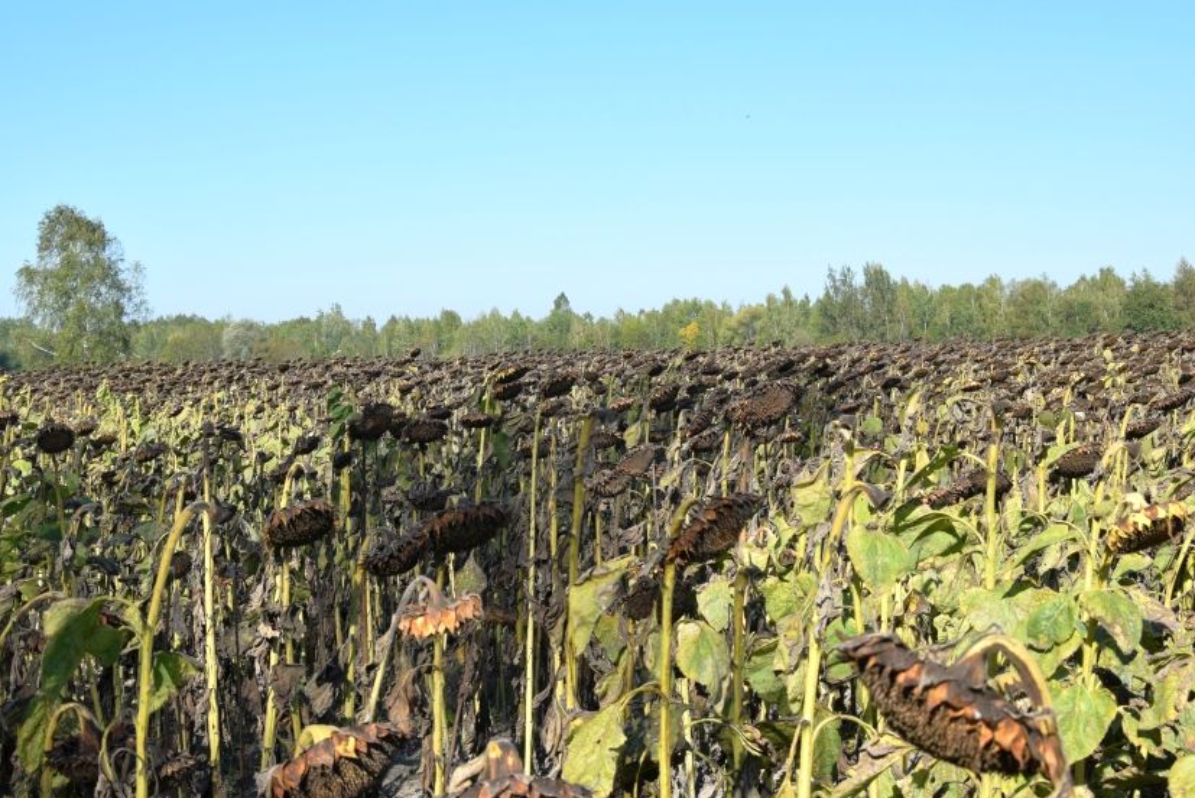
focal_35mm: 52
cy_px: 419
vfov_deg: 26.0
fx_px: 1727
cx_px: 601
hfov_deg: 38.2
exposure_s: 1/400
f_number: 10
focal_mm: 28
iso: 200
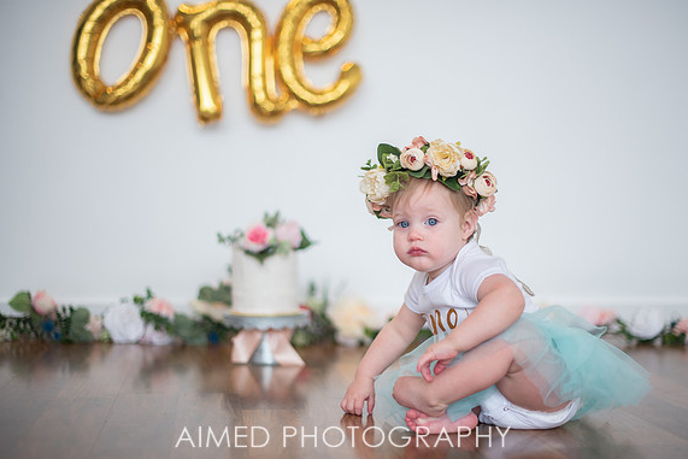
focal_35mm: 55
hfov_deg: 36.2
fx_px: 1051
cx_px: 370
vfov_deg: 24.6
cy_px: 240
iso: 200
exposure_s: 1/320
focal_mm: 50
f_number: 1.4
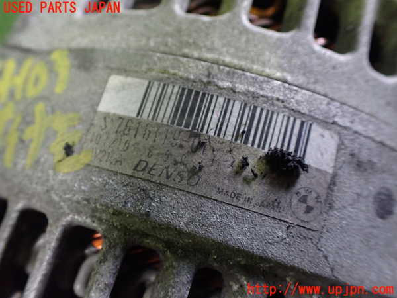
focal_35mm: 30
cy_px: 149
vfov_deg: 46.8
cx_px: 198
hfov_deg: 60.0
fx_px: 344
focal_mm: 5.4
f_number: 2.3
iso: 800
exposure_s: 1/50
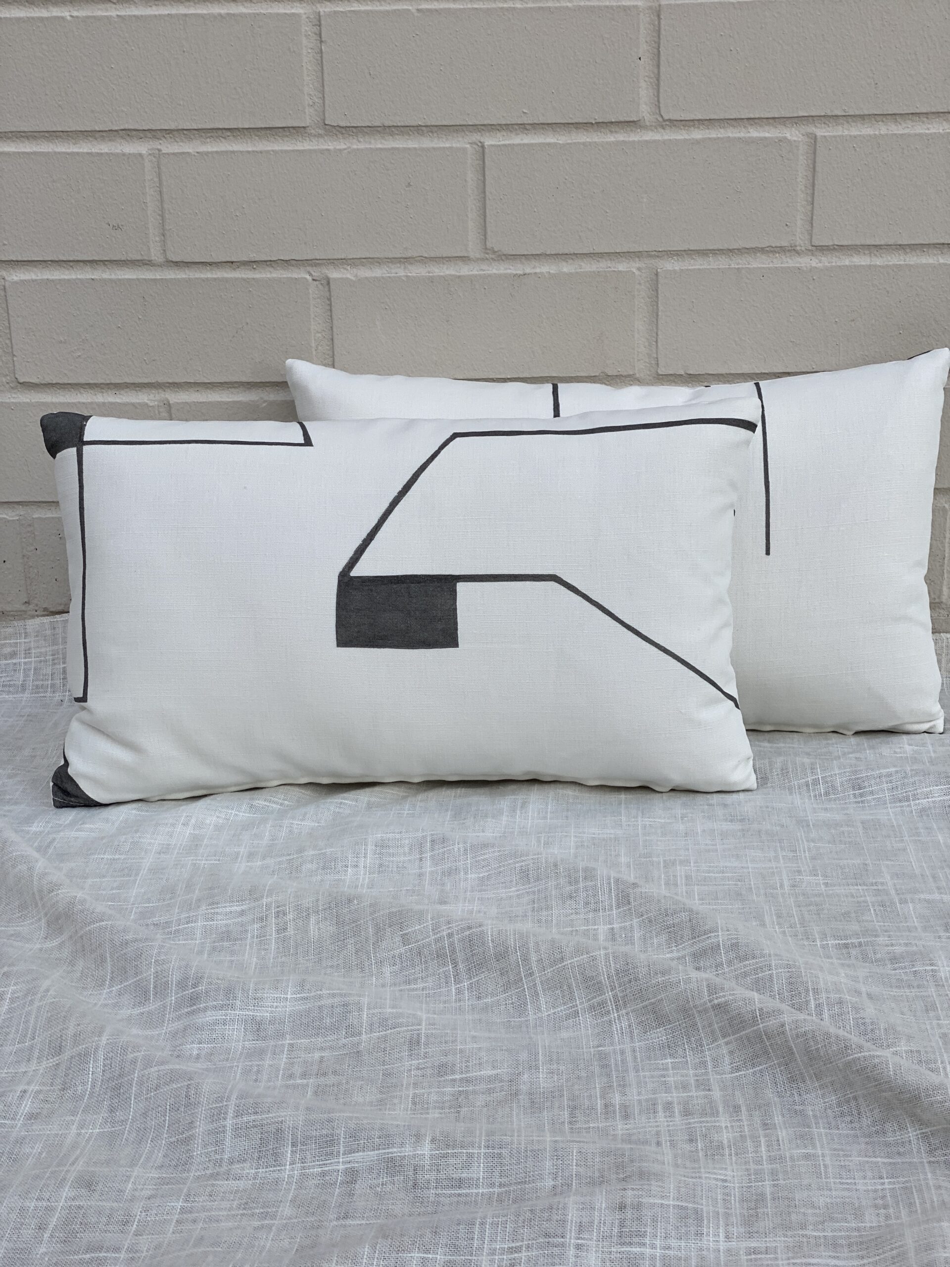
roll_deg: +0.6
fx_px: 1903
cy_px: 634
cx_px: 475
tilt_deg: -18.6
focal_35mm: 52
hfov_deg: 28.0
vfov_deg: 36.8
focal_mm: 6
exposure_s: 1/122
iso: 20
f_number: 2
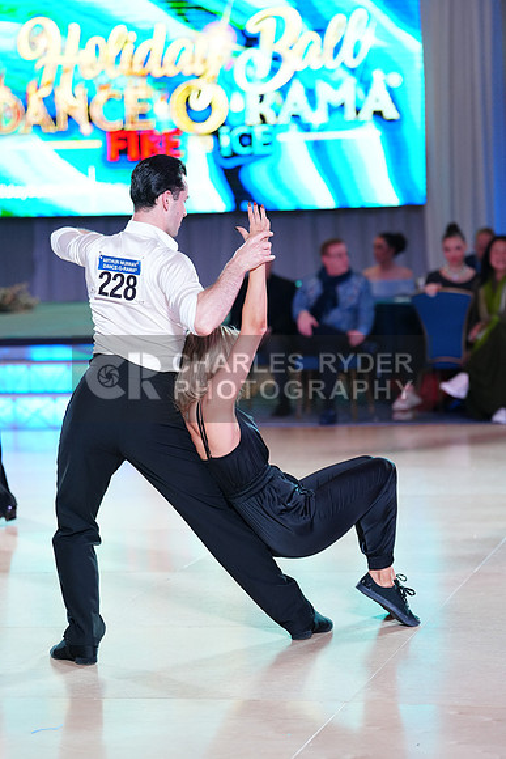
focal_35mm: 111
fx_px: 2339
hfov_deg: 12.3
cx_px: 253
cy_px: 380
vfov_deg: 18.4
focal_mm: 111
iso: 1600
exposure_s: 1/500
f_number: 2.8
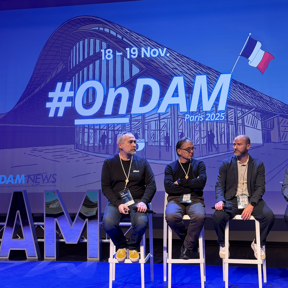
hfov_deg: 30.0
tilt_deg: +2.8
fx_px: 537
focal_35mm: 57
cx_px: 150
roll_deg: +0.9
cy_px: 145
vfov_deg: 30.0
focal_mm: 6.76
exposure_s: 1/60
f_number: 1.78
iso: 200
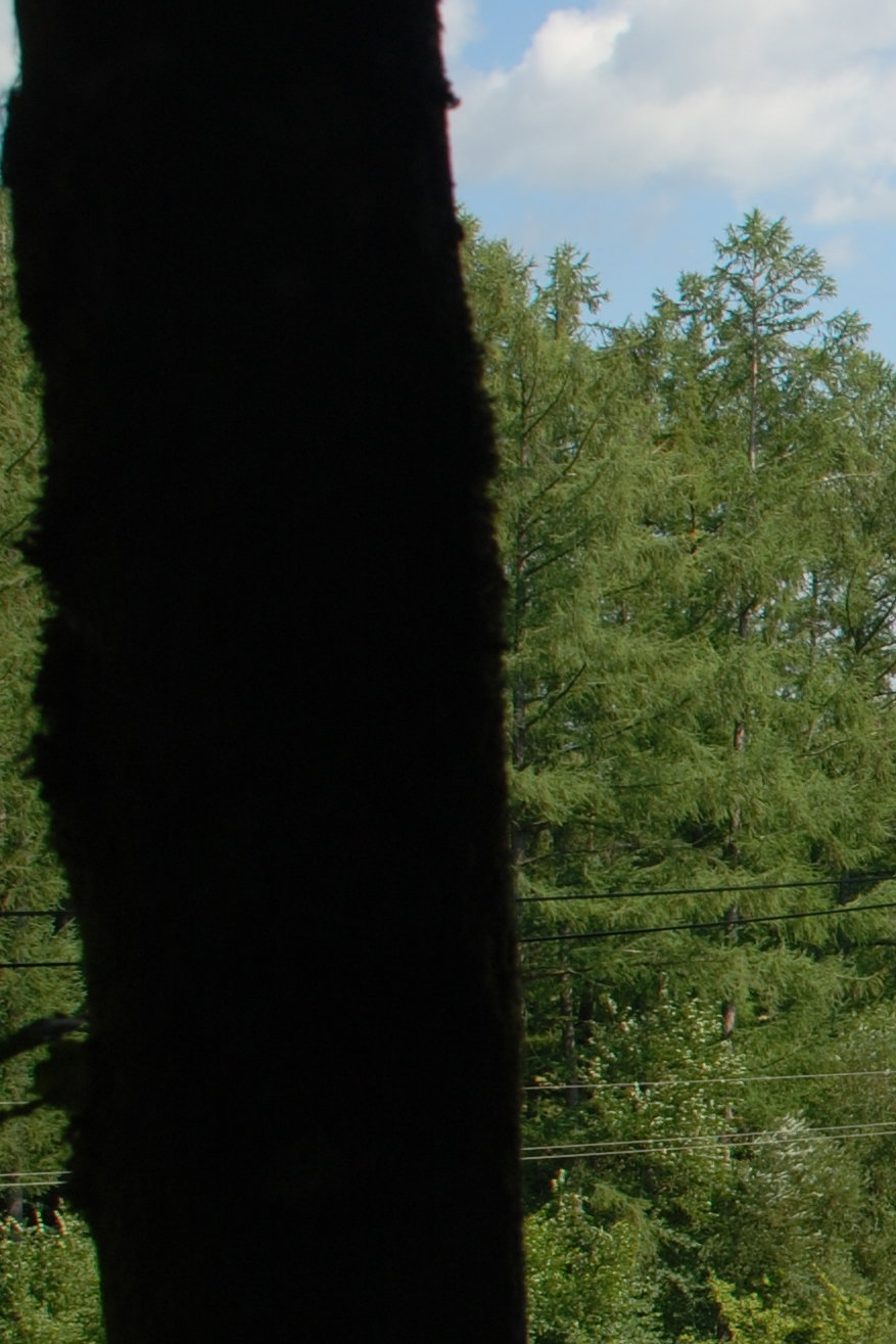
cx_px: 1757
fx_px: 4292
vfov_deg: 17.7
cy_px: 947
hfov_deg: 10.9
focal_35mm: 115
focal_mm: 26
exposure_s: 1/160
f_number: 6.3
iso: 100
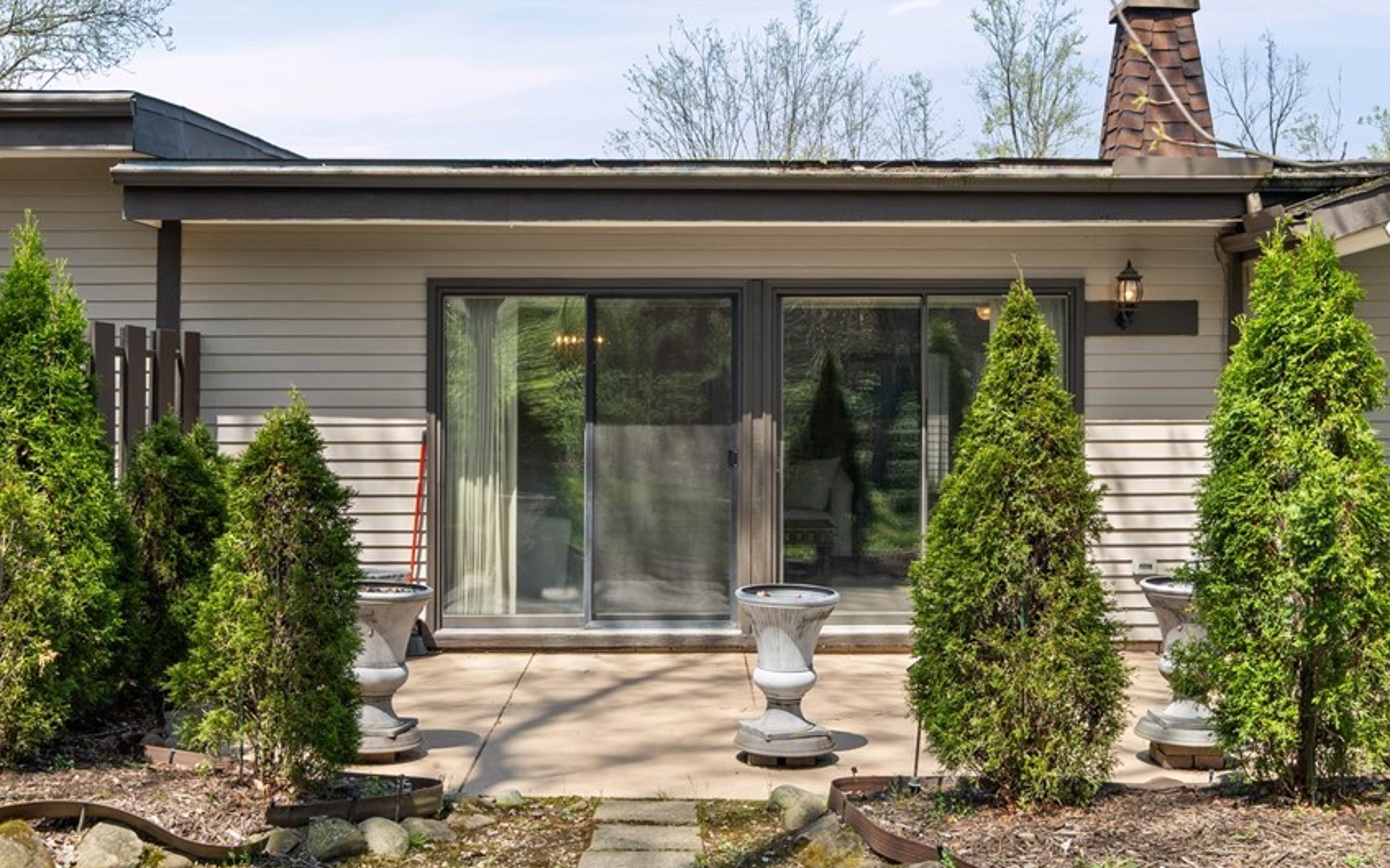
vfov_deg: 27.4
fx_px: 1780
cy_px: 449
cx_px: 692
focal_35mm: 47
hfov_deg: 42.7
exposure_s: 1/100
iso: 250
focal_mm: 24
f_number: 9
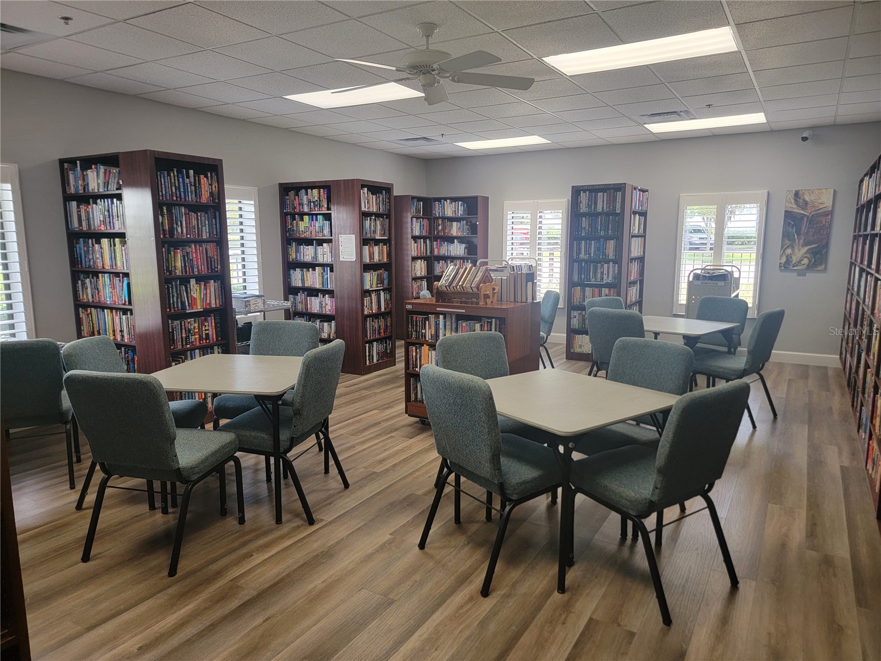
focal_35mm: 24
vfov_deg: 56.8
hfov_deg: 71.6
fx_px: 611
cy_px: 330
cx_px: 440
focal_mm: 6.7
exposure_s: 1/120
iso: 160
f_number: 1.8
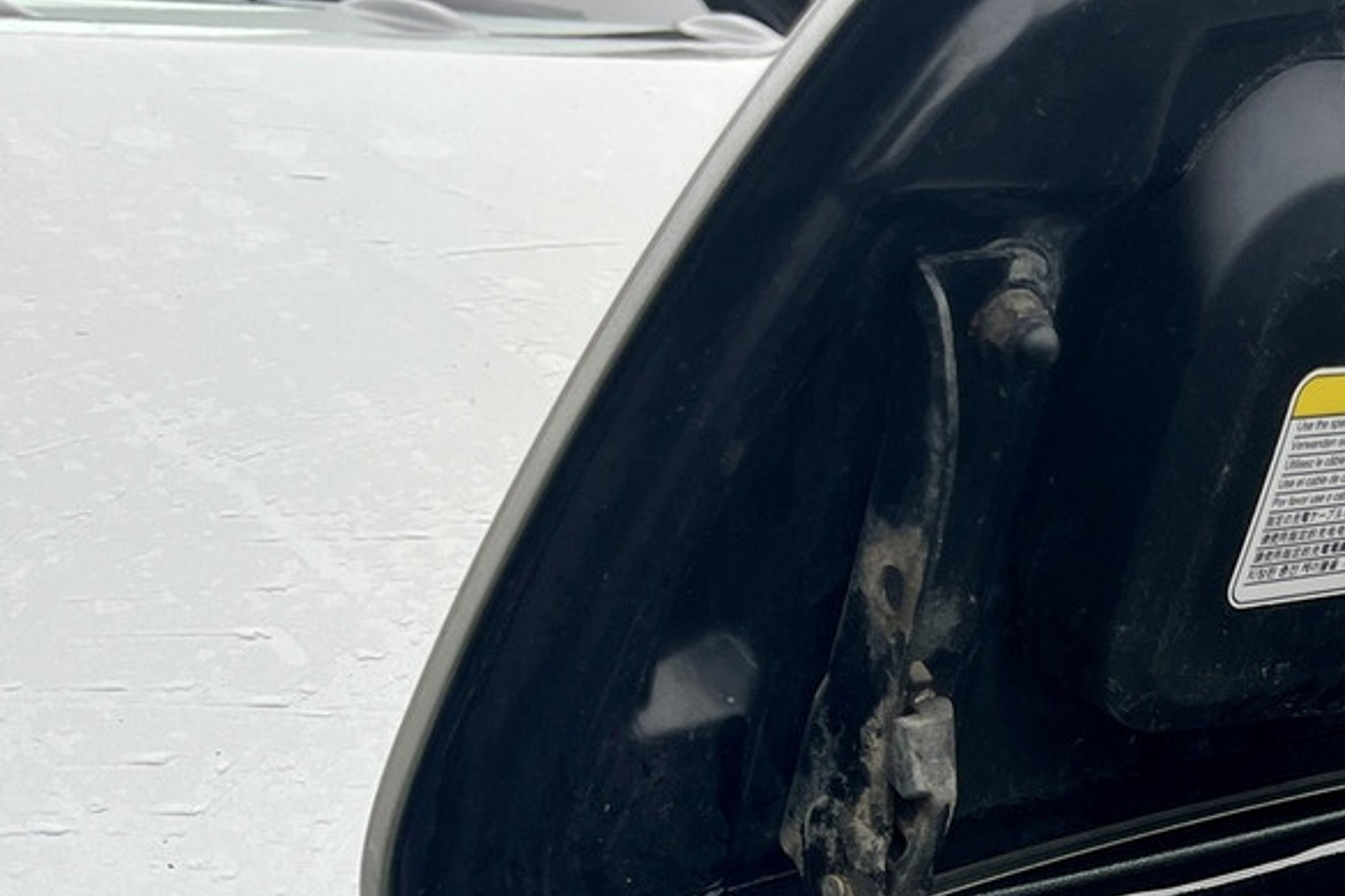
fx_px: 2765
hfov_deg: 26.3
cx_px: 1251
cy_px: 1188
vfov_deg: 17.2
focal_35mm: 74
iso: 50
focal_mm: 5.1
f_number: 1.6
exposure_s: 1/122
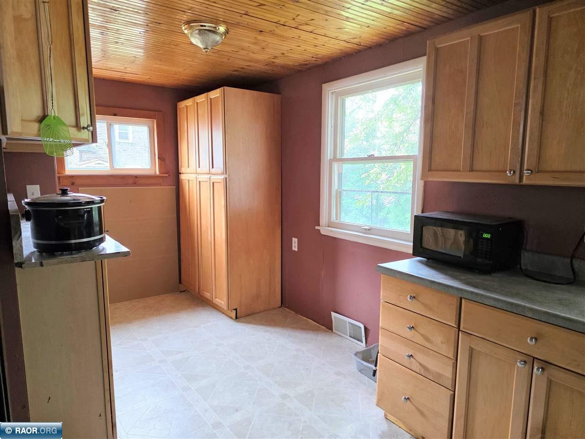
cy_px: 220
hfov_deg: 73.9
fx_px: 389
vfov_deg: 58.9
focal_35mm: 23
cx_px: 292
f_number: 1.7
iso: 320
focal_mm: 6.3
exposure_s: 1/66
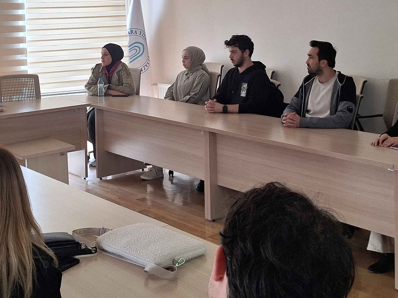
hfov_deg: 35.3
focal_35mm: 54
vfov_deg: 26.4
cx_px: 147
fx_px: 621
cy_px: 48
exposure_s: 1/100
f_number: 1.8
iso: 64
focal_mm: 5.54
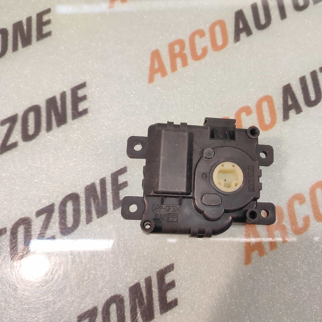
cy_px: 161
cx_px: 199
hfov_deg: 71.1
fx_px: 221
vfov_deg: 72.1
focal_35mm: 21
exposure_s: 1/33
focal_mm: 4.74
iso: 180
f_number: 1.79
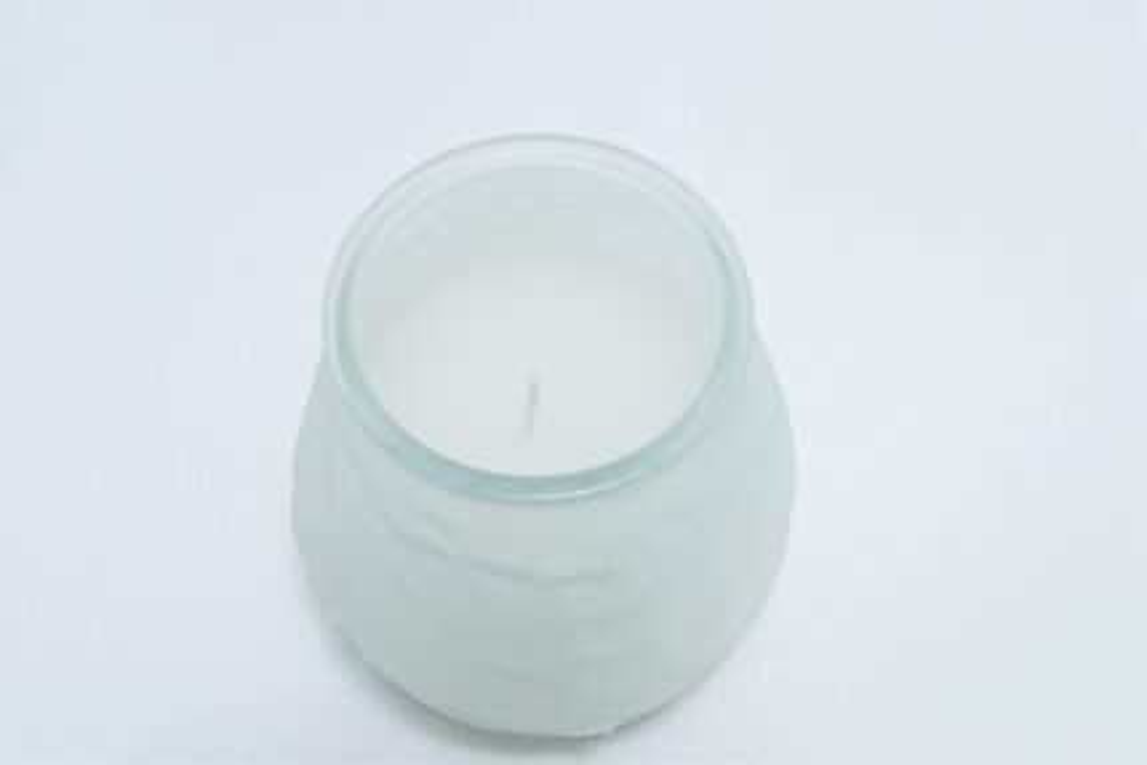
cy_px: 382
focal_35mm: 52
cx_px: 574
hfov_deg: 38.2
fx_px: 1657
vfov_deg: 26.0
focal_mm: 35
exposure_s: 1/160
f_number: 9
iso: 2500
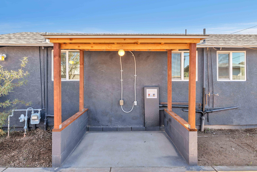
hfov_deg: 86.9
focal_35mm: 19
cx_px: 128
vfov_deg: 64.6
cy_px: 86
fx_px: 136
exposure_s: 1/80
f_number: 8
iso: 100
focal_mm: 19
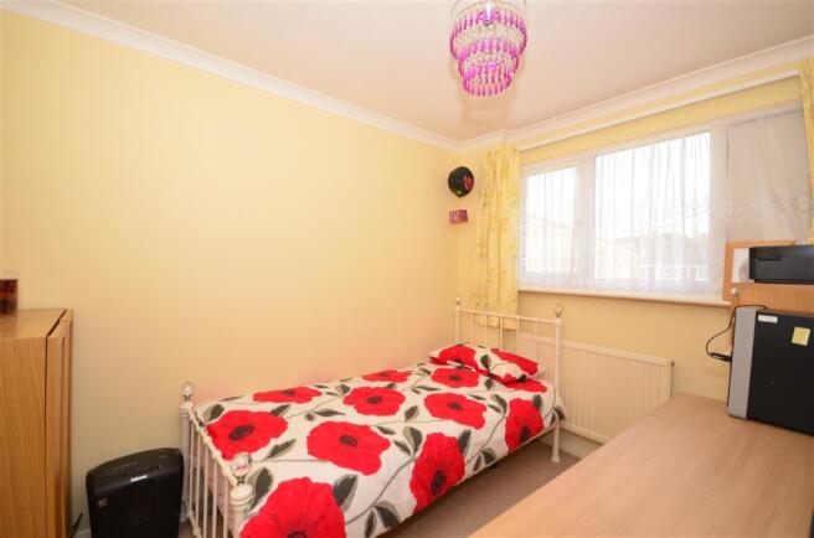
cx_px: 407
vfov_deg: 77.0
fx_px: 338
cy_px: 269
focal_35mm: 15
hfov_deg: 100.5
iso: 200
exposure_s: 1/125
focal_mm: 10
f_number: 5.6
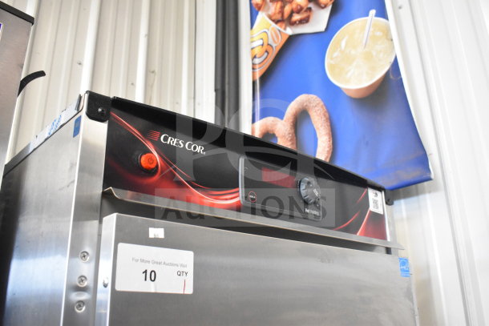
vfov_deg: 40.0
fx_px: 448
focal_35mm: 33
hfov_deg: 57.2
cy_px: 163
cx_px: 244
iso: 6400
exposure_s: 1/125
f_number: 5.6
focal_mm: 22
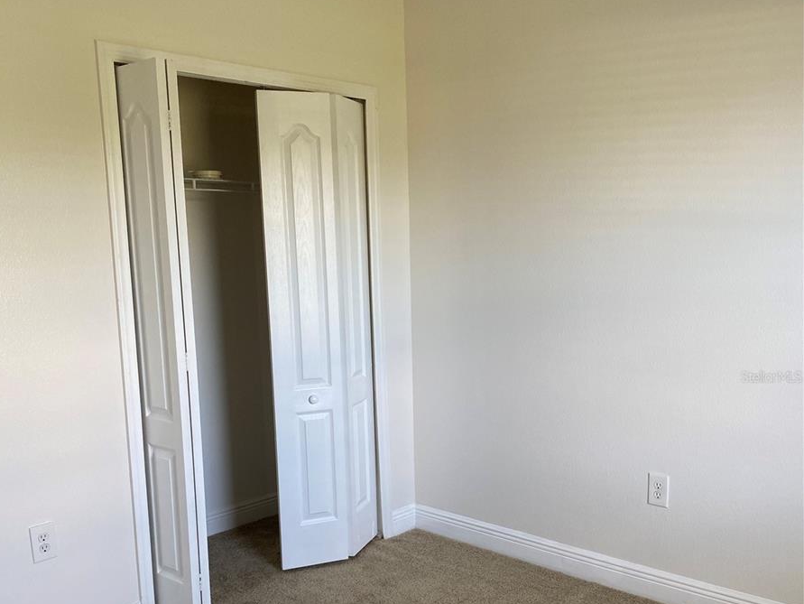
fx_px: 813
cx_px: 399
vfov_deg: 40.5
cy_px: 376
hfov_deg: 52.6
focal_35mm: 35
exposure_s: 1/120
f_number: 1.8
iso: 100
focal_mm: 4.25
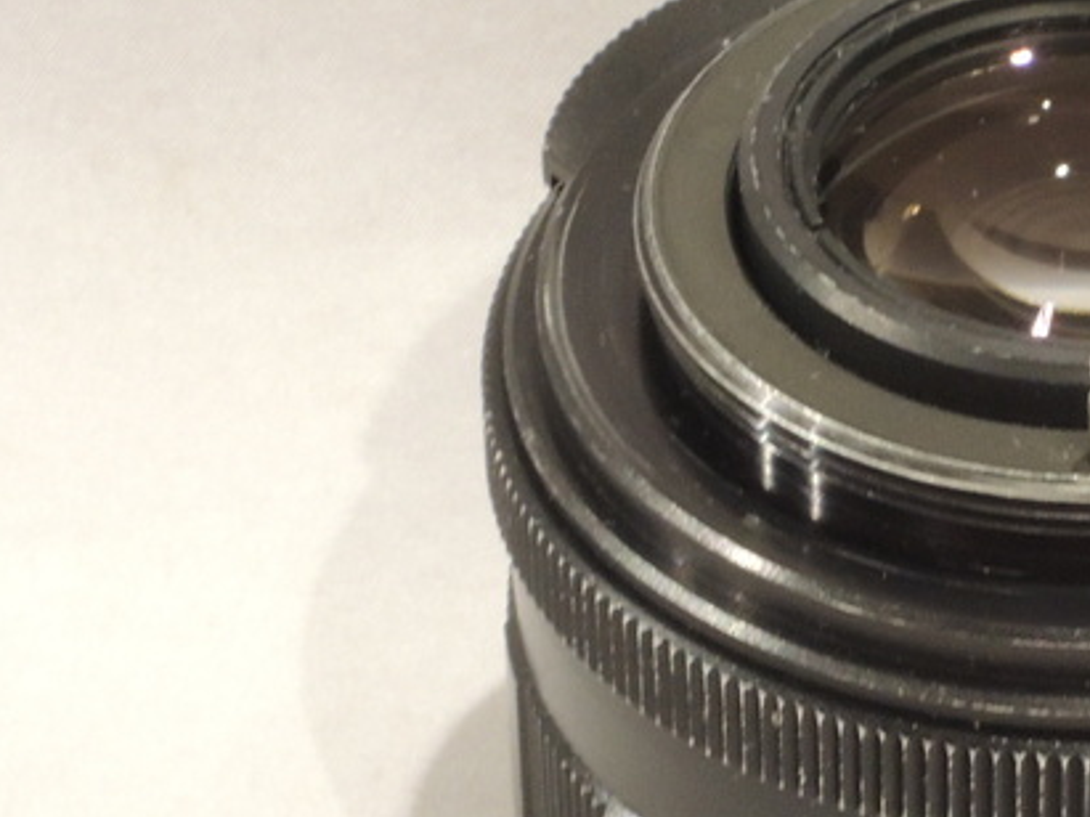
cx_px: 1058
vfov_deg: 6.6
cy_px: 546
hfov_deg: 8.8
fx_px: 7083
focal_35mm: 225
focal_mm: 13.8
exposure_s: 1/25
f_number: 7.5
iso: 500
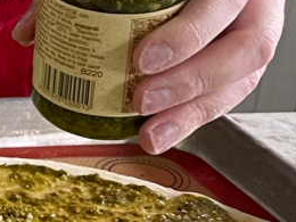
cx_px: -134
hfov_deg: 17.8
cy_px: 257
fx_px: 855
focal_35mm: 100
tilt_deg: -22.0
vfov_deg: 14.4
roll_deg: -0.2
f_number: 1.6
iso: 125
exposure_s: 1/98
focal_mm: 5.1
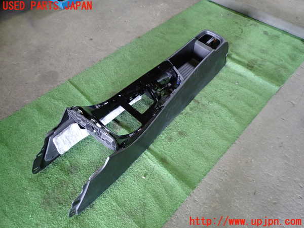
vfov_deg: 54.9
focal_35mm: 25
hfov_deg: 69.4
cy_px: 114
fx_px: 220
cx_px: 152
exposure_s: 1/30
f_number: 2
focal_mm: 4.5
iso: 500
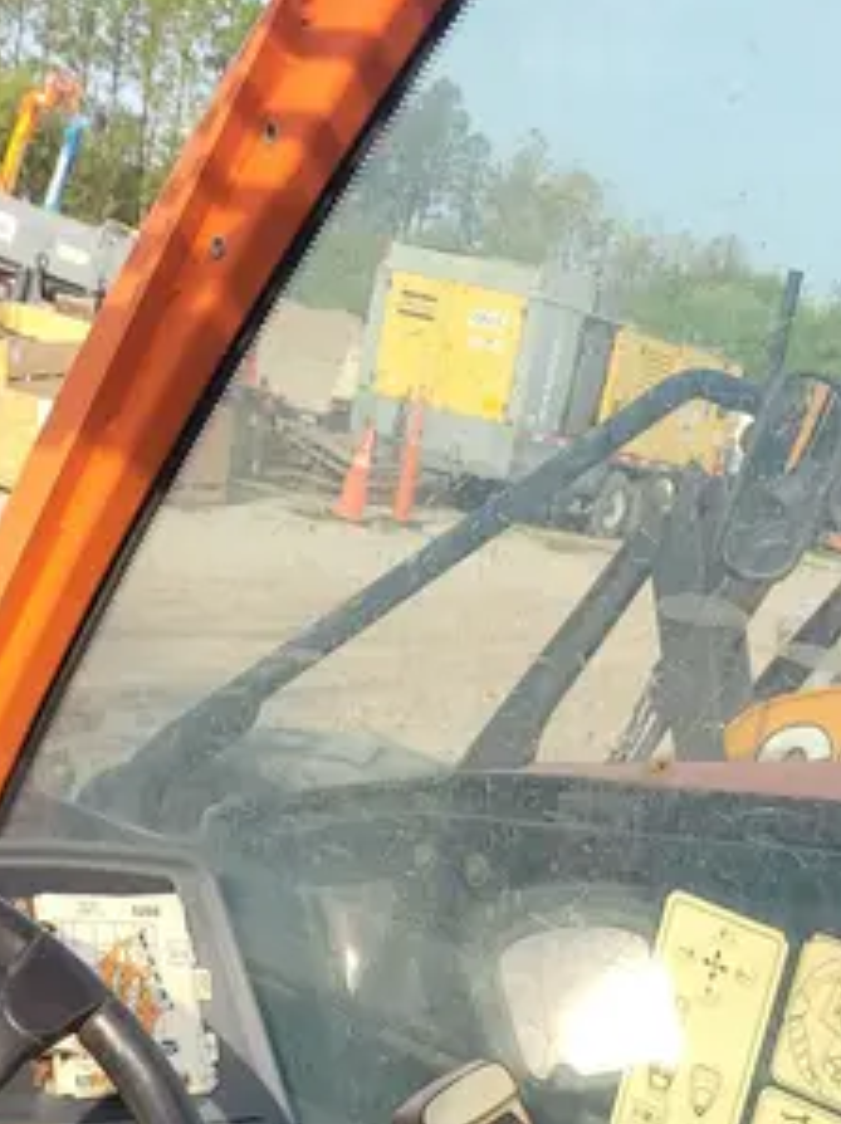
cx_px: 464
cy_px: 1345
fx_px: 2076
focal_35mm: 64
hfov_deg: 22.9
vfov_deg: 26.9
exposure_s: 1/677
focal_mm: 5.4
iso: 40
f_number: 1.8
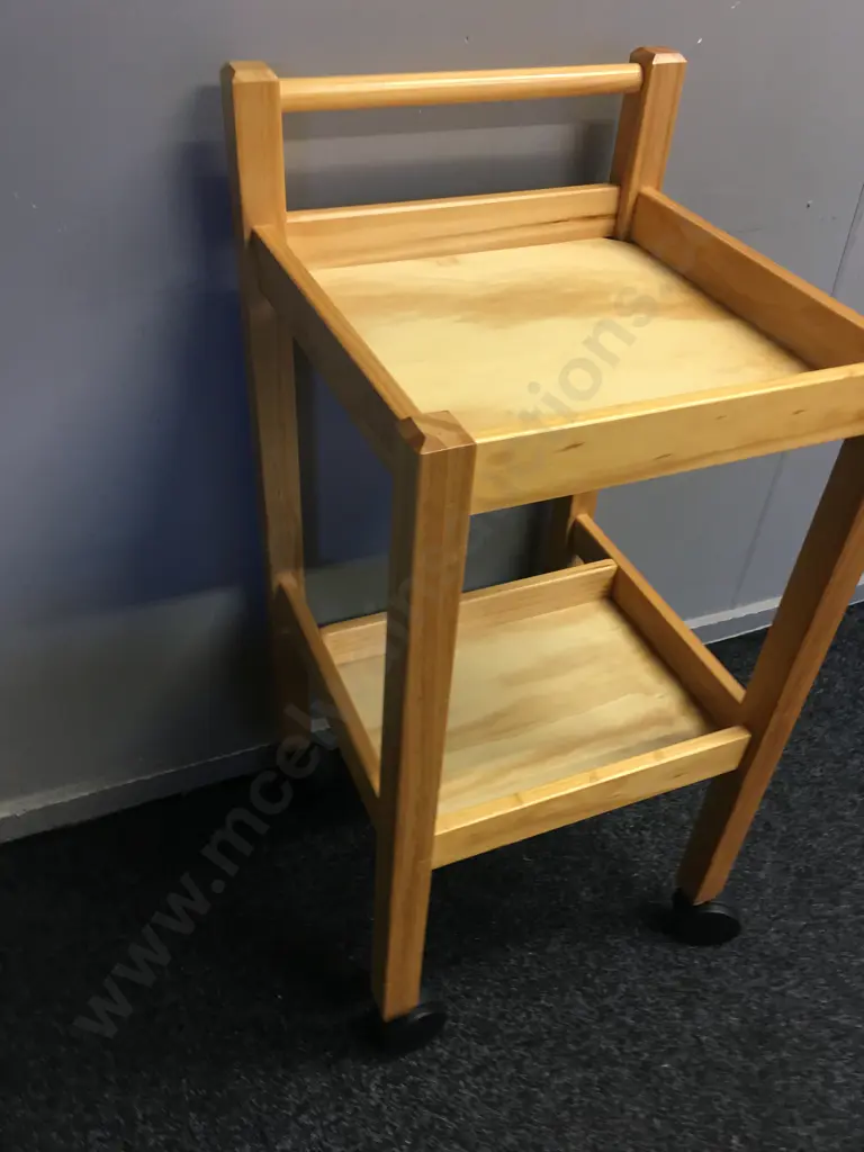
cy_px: 576
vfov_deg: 61.7
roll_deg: -6.5
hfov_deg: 48.2
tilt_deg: -36.4
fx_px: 965
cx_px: 432
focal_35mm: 29
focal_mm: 4.15
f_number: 2.2
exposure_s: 1/17
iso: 40
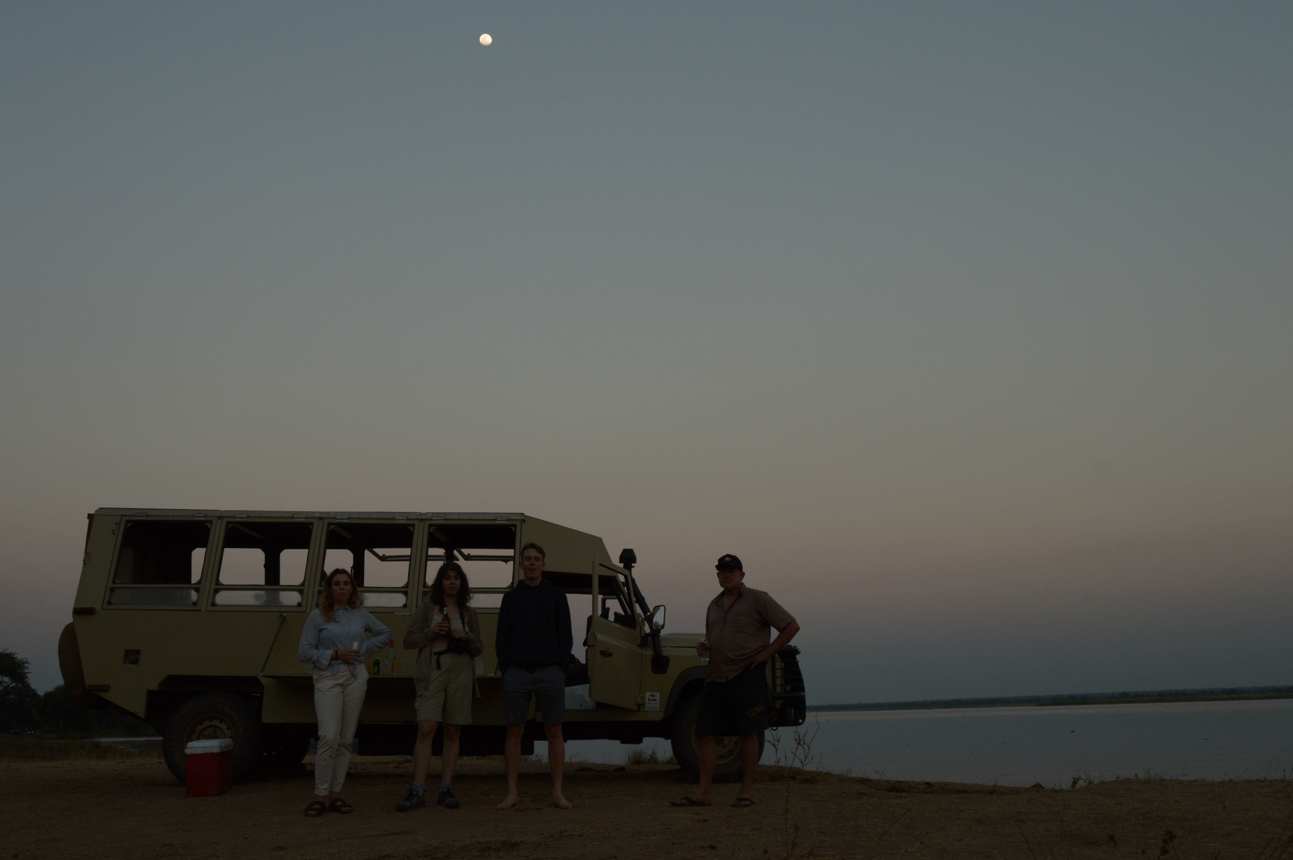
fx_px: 1077
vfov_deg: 43.5
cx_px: 646
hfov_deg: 62.0
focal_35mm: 30
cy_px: 430
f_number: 7.1
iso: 200
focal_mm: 20
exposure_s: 1/60
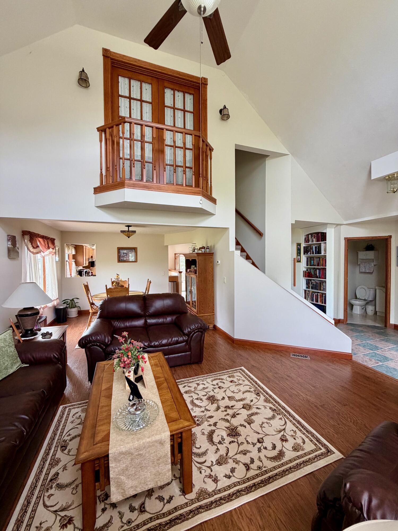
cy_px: 266
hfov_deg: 85.7
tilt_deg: -0.8
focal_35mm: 14
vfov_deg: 102.1
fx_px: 215
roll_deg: +0.5
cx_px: 199
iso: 250
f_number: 2.2
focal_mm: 2.22
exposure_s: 1/121
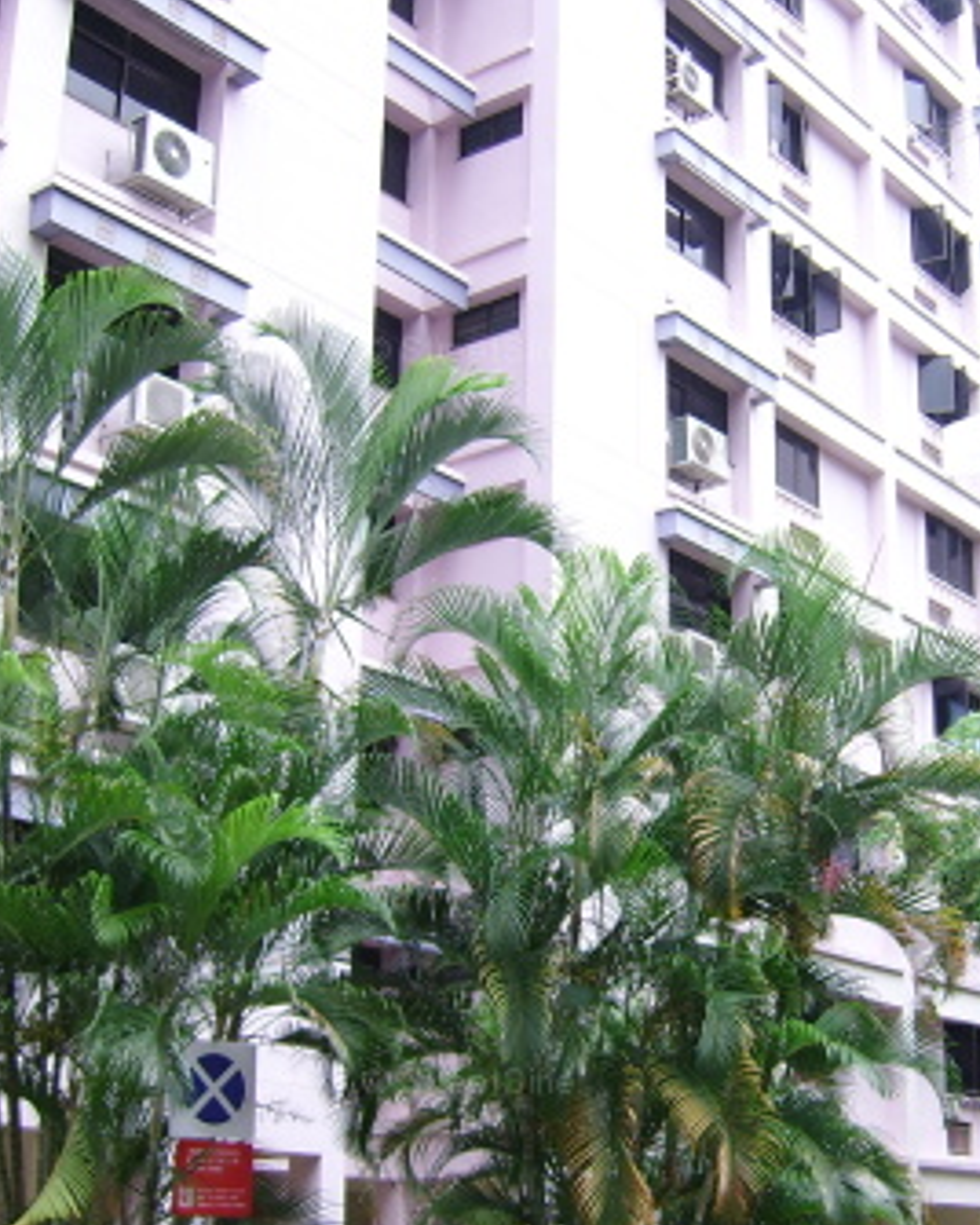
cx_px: 636
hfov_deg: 27.0
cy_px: 720
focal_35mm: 56
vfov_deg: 33.5
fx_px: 2030
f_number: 2.8
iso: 50
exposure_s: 1/324
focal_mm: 5.95
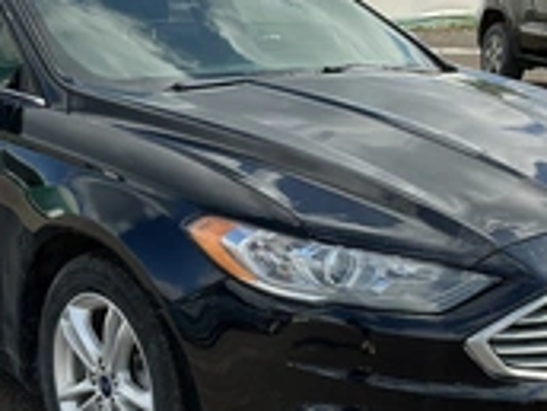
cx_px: 232
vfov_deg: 22.6
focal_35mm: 65
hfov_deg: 29.8
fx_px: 1027
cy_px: 242
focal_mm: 3
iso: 25
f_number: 1.8
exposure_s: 1/1121
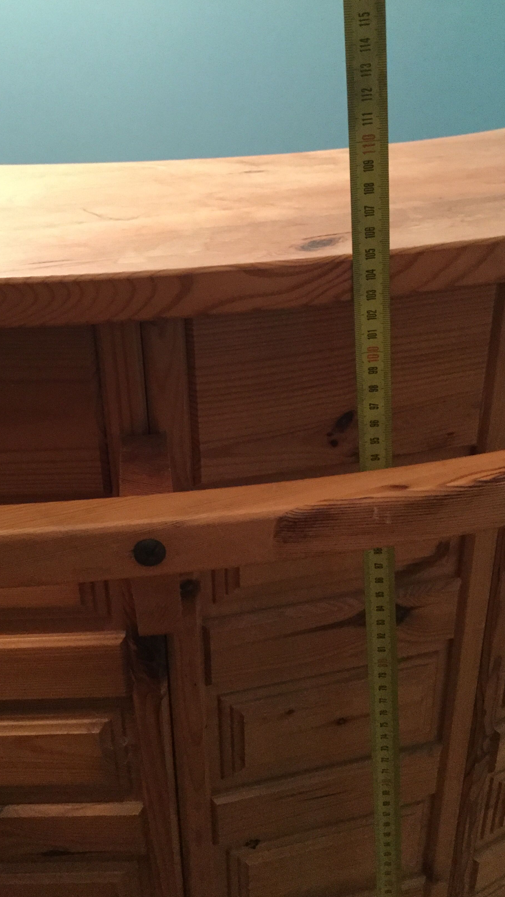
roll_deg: +2.5
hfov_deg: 34.6
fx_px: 809
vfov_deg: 58.0
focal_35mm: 34
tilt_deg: -25.4
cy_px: 447
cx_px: 238
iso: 320
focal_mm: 3.3
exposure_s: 1/17
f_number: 2.4
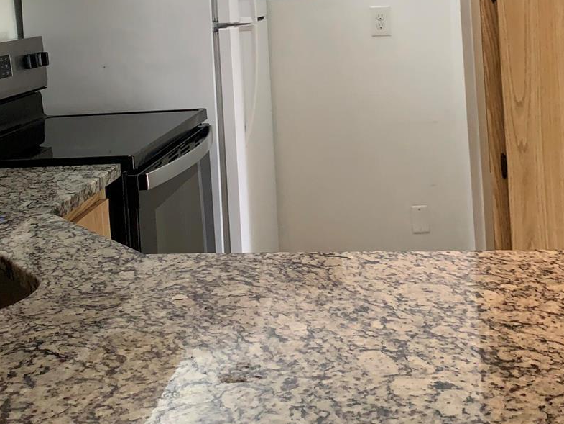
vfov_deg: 26.4
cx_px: 272
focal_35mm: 53
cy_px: 22
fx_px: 864
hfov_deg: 36.2
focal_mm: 4.25
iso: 100
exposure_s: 1/60
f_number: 1.8
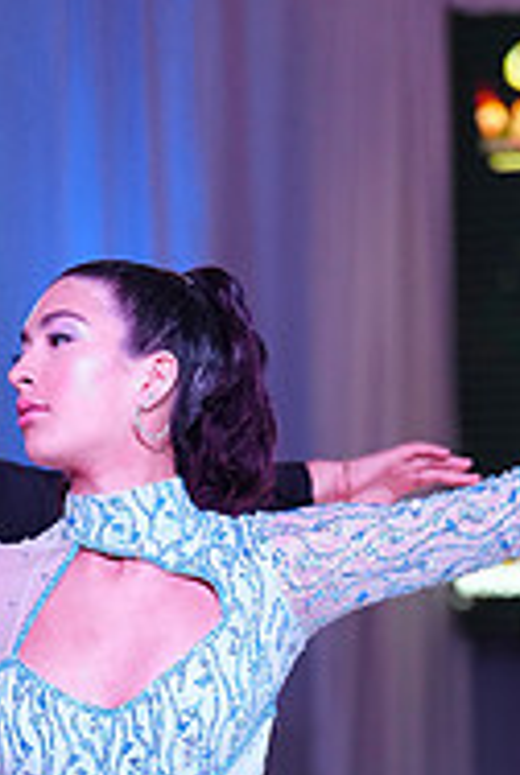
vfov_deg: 7.7
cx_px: 134
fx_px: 5720
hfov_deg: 5.2
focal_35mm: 265
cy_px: 985
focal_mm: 86
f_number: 2.8
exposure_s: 1/640
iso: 2000
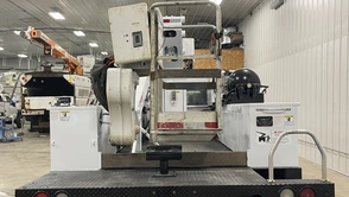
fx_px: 343
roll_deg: +0.0
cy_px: 106
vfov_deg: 32.1
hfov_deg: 54.0
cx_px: 172
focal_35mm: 37
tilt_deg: -1.7
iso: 125
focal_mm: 5.1
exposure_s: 1/60
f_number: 1.6
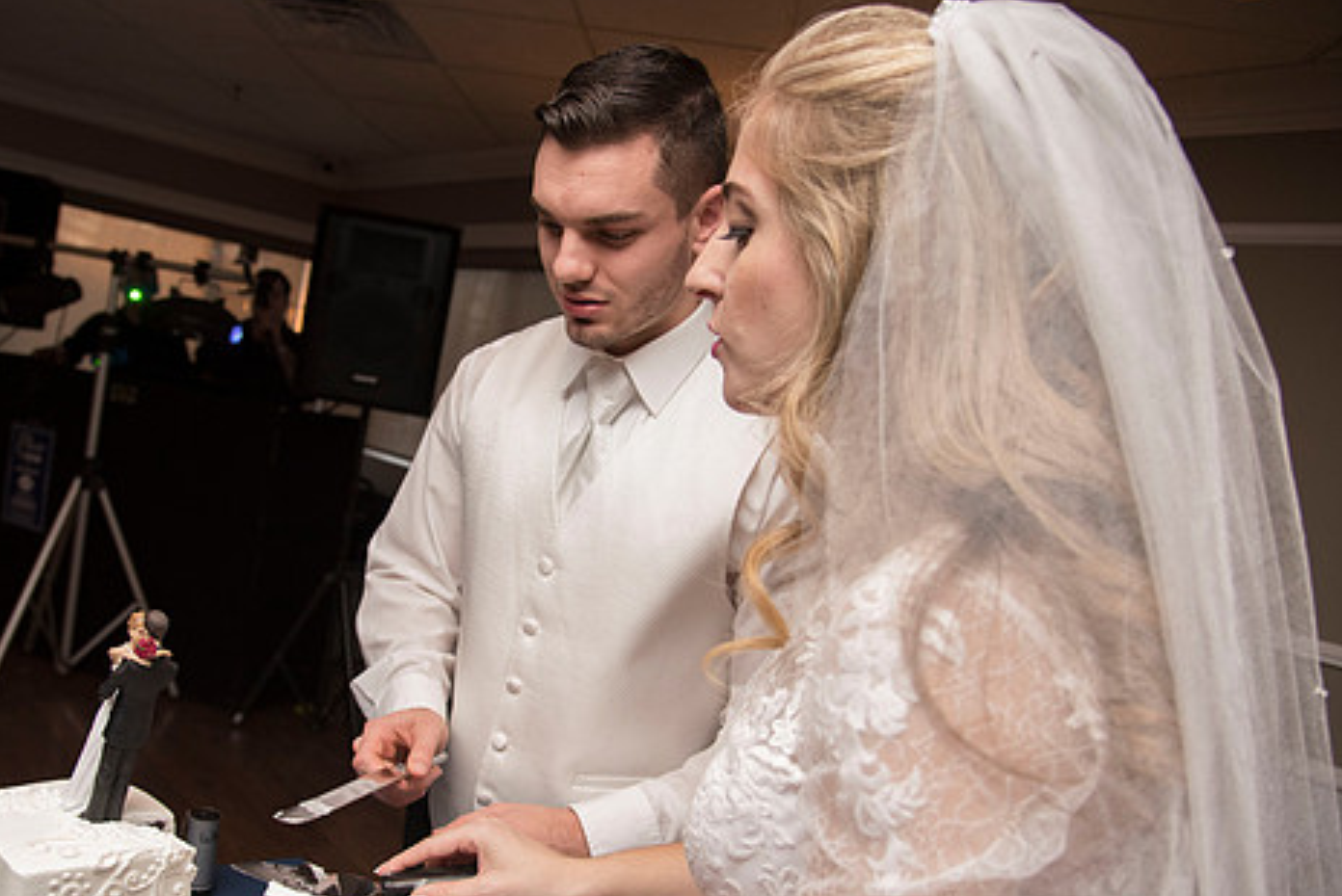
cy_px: 545
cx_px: 550
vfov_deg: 43.4
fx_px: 1119
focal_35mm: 30
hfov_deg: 61.5
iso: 2000
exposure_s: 1/200
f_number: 4
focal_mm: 24
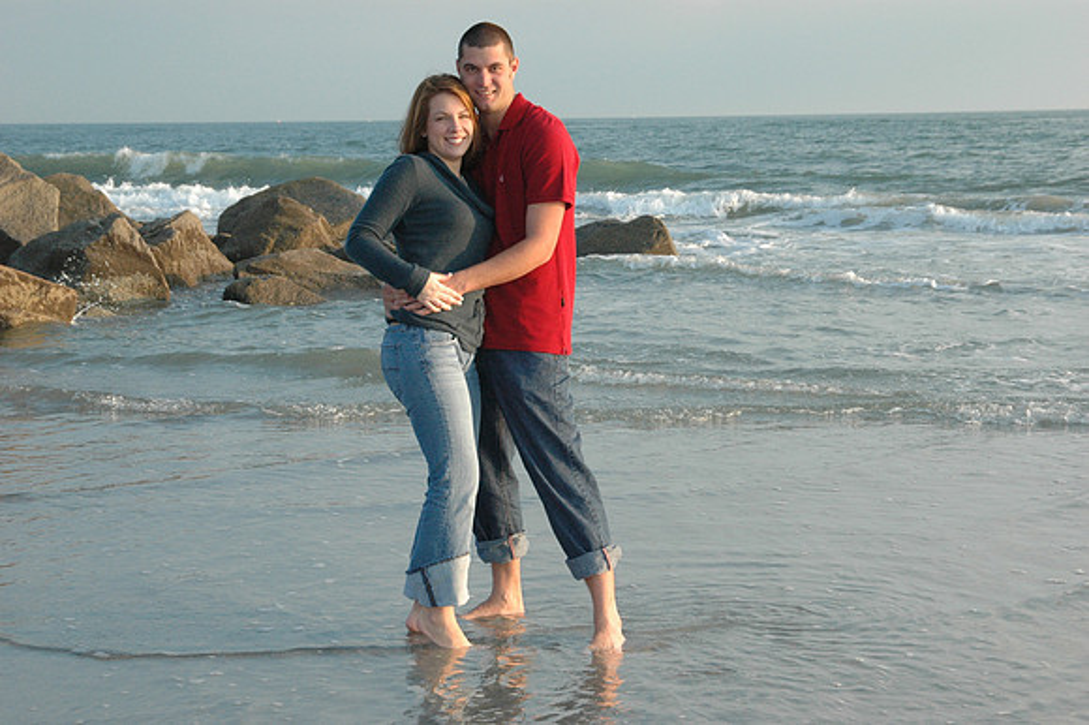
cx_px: 544
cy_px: 362
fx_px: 2358
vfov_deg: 17.5
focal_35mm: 78
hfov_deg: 26.0
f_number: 10
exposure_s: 1/250
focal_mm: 52
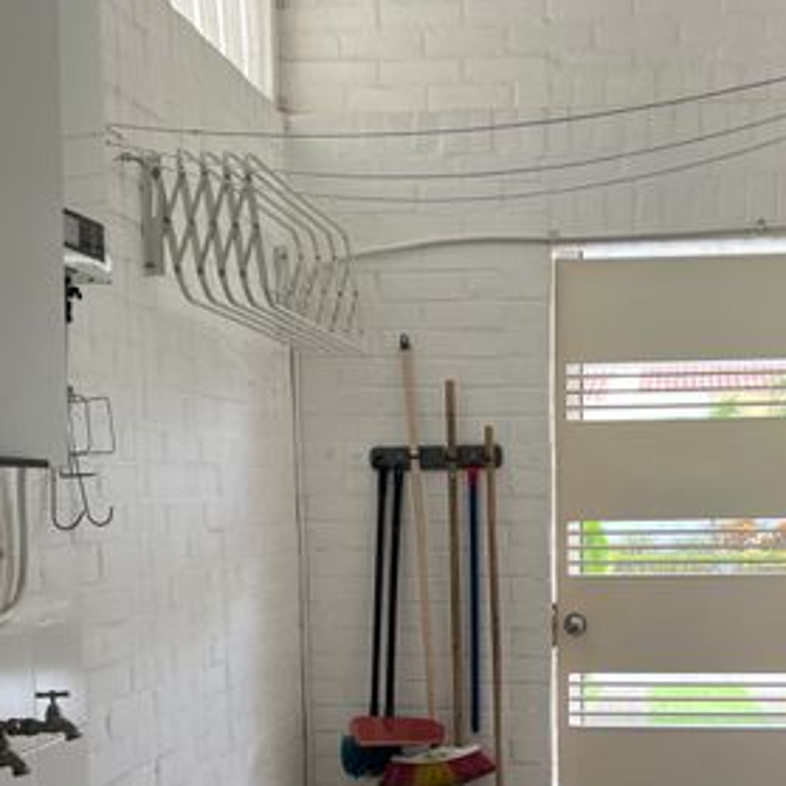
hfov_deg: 30.8
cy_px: 638
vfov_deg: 30.3
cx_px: 547
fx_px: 1413
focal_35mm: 55
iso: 32
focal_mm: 5.7
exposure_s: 1/149
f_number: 1.5
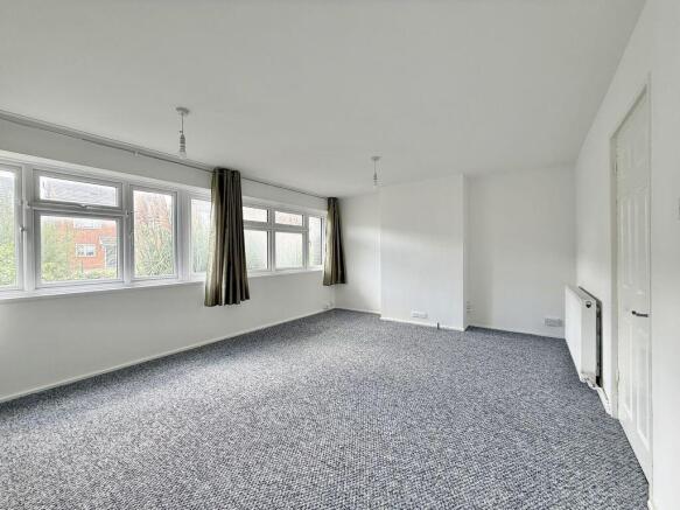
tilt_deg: -0.1
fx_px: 275
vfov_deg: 85.7
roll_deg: +0.7
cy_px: 255
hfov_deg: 102.1
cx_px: 340
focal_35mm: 14
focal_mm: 2.22
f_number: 2.2
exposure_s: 1/99
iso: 64
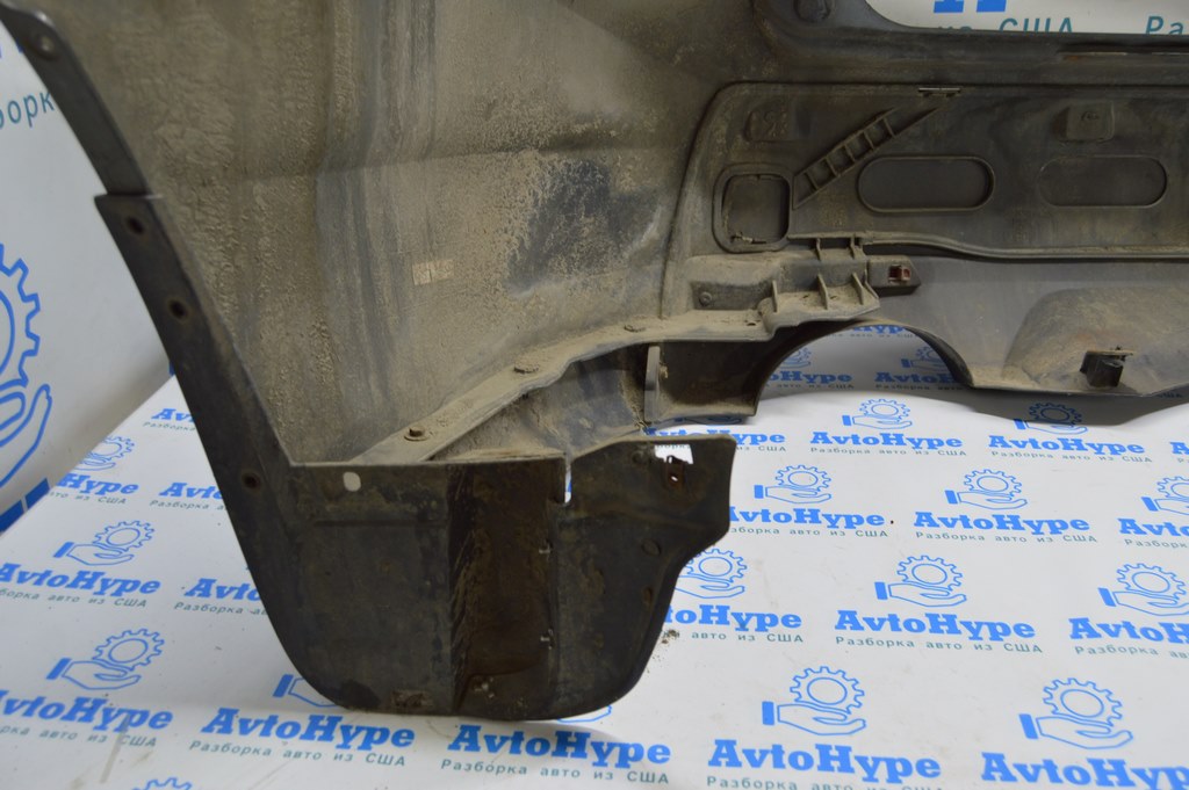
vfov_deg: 39.9
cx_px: 594
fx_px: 1089
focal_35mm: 33
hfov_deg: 57.3
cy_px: 395
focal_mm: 22
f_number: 5.6
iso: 400
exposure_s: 1/20
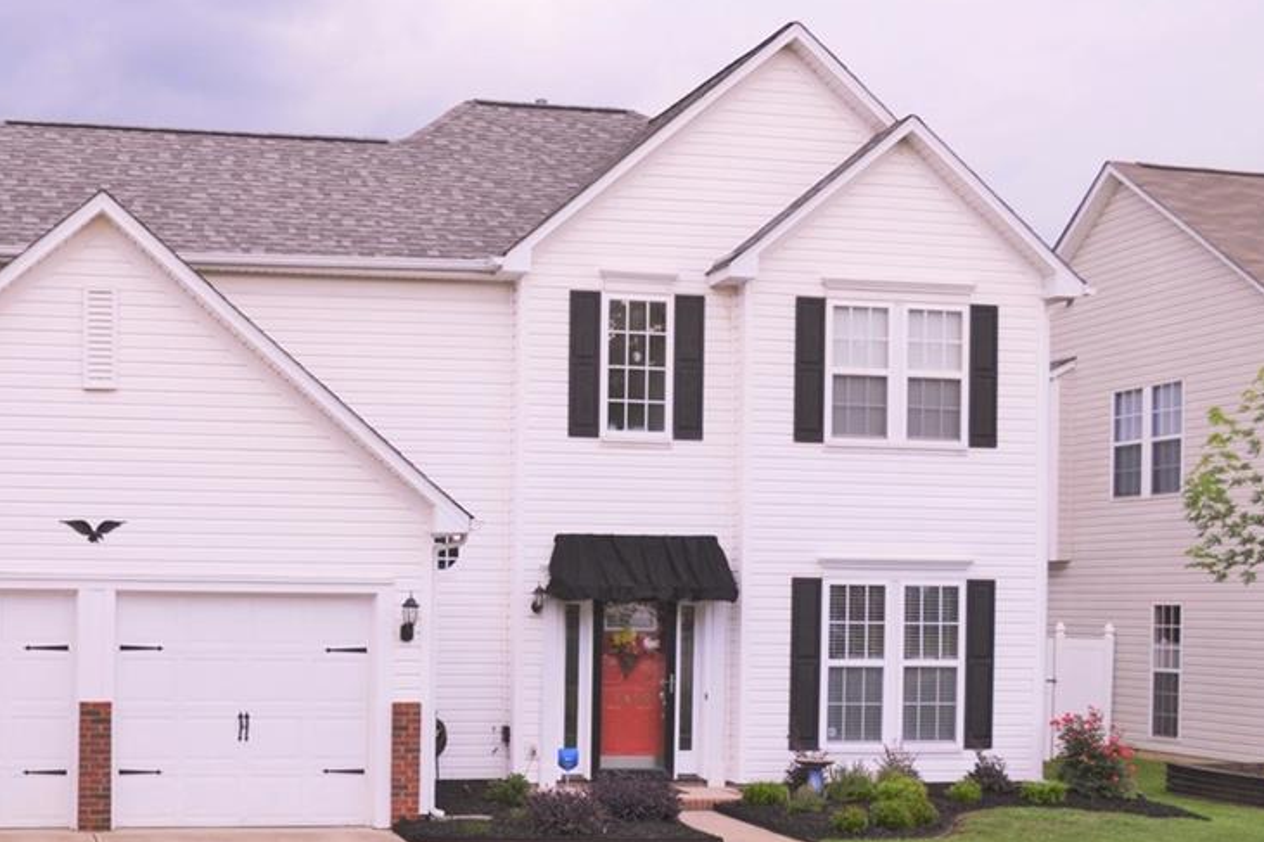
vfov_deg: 31.8
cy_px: 496
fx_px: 1474
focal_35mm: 42
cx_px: 399
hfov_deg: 45.5
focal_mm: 20
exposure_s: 1/125
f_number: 5.6
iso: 160
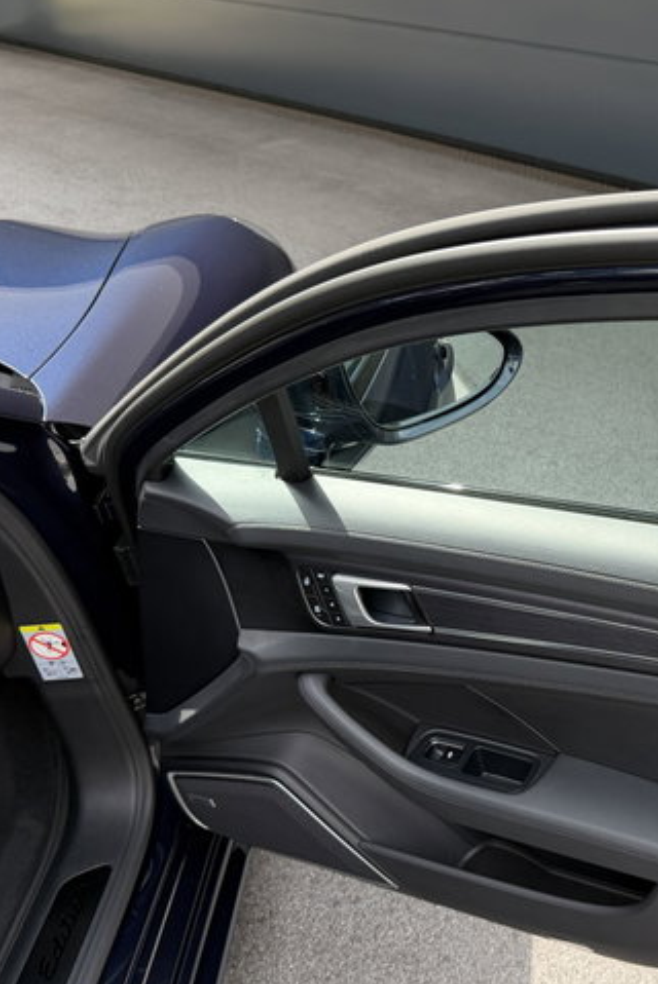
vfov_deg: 48.3
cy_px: 563
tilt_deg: -35.2
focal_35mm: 40
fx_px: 1095
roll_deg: +1.0
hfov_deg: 31.7
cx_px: 607
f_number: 1.78
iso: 100
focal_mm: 6.76
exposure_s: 1/858
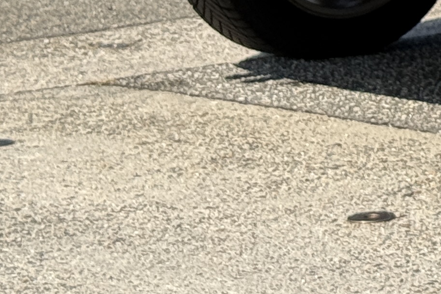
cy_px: -392
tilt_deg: +2.3
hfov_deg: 8.8
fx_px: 2695
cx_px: 880
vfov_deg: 6.0
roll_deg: -0.1
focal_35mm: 220
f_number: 1.78
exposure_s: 1/2494
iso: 64
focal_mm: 6.76
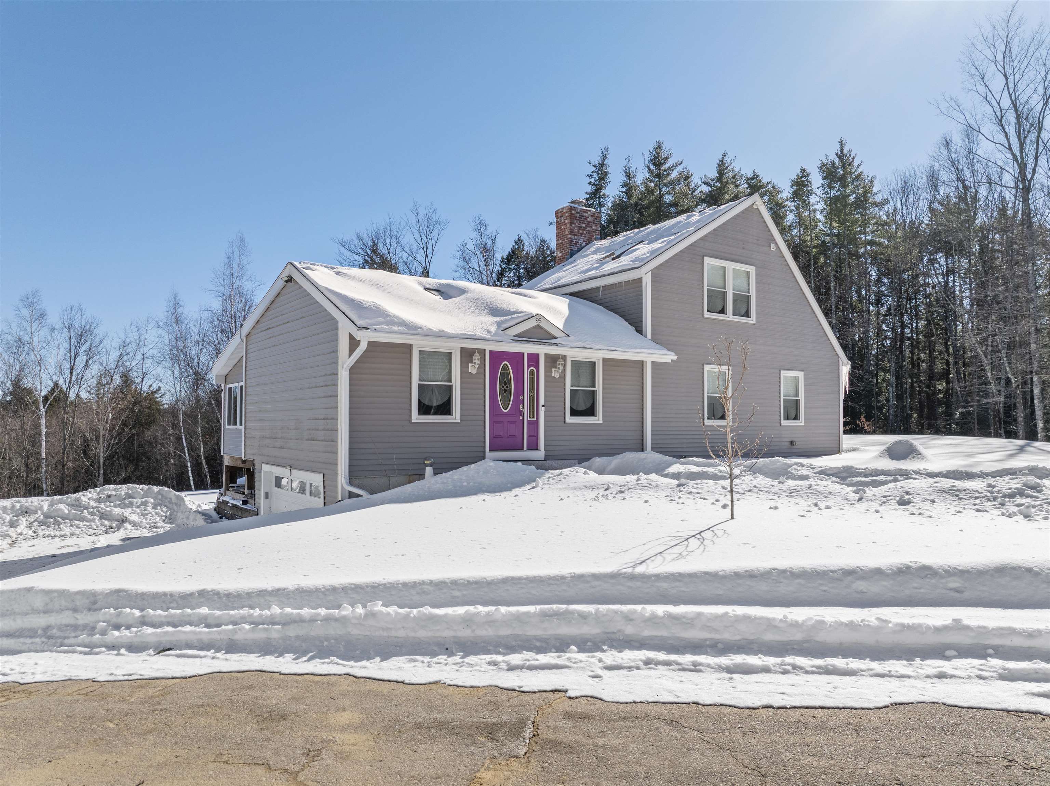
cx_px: 525
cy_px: 393
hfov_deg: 71.6
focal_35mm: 24
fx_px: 728
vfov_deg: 56.8
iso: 100
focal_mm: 12.29
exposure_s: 1/2500
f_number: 2.8
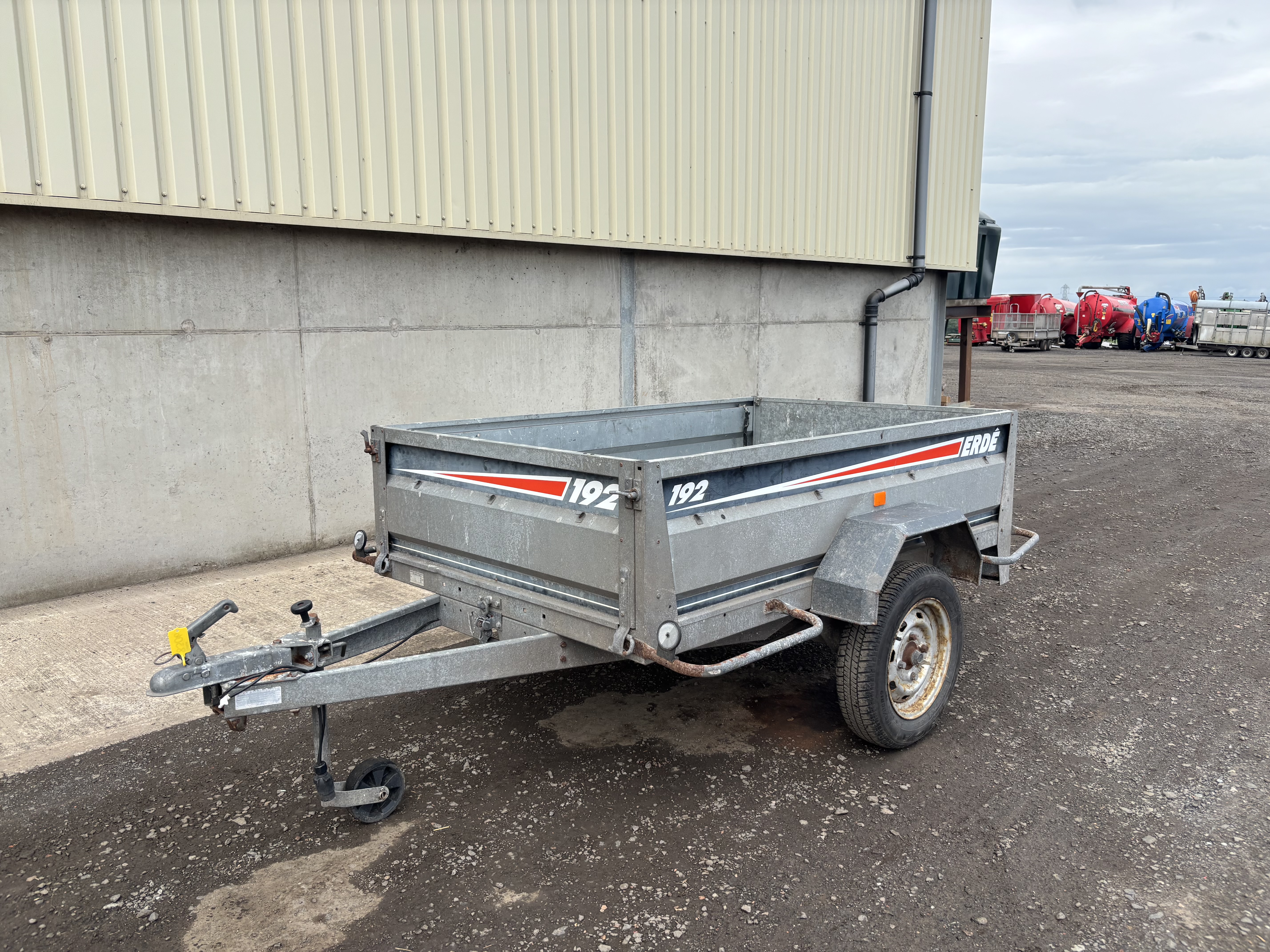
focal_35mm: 26
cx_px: 635
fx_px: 954
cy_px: 476
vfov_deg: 53.1
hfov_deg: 67.3
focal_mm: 5.96
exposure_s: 1/2193
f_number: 1.6
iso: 50
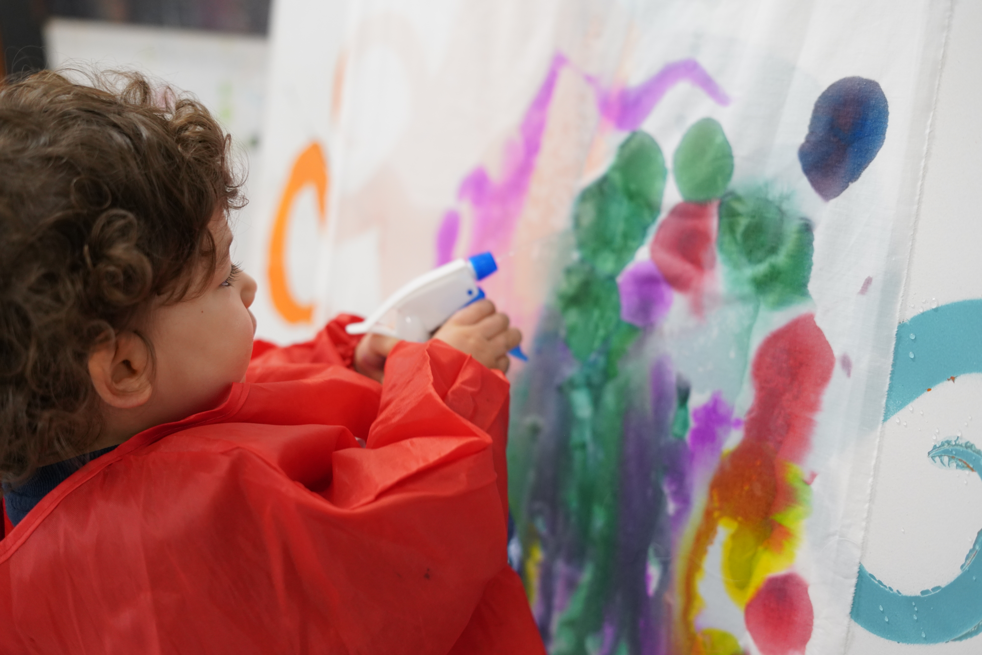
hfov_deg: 39.6
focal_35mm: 50
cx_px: 491
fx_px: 1364
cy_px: 328
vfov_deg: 27.0
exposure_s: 1/160
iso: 1600
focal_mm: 50
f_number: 2.5
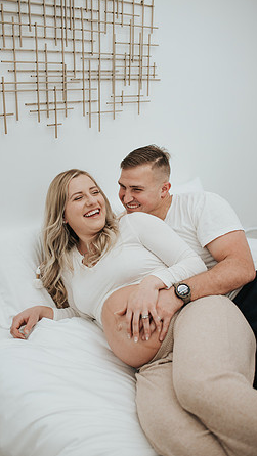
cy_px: 227
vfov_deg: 54.0
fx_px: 448
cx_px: 120
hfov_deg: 32.0
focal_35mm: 37
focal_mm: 35
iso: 280
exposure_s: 1/250
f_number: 2.8
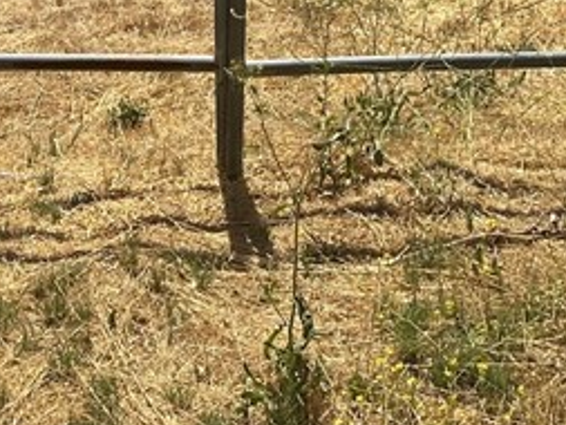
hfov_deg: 20.2
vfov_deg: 13.7
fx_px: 1587
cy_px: -333
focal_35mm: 97
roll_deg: -1.4
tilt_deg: -0.8
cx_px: 322
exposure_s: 1/5000
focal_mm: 6.86
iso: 80
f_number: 1.78
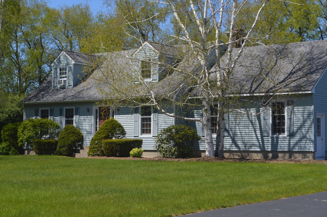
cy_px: 99
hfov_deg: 27.3
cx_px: 189
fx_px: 672
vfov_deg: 18.4
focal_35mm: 74
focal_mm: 40
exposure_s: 1/250
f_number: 8
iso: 100
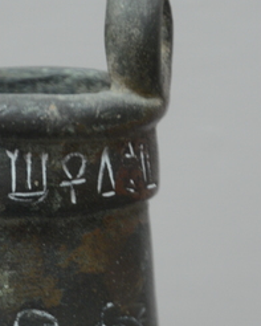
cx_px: 49
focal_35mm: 512
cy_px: 367
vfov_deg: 3.8
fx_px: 4943
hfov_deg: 3.0
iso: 1000
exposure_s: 1/20
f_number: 6
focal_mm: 135
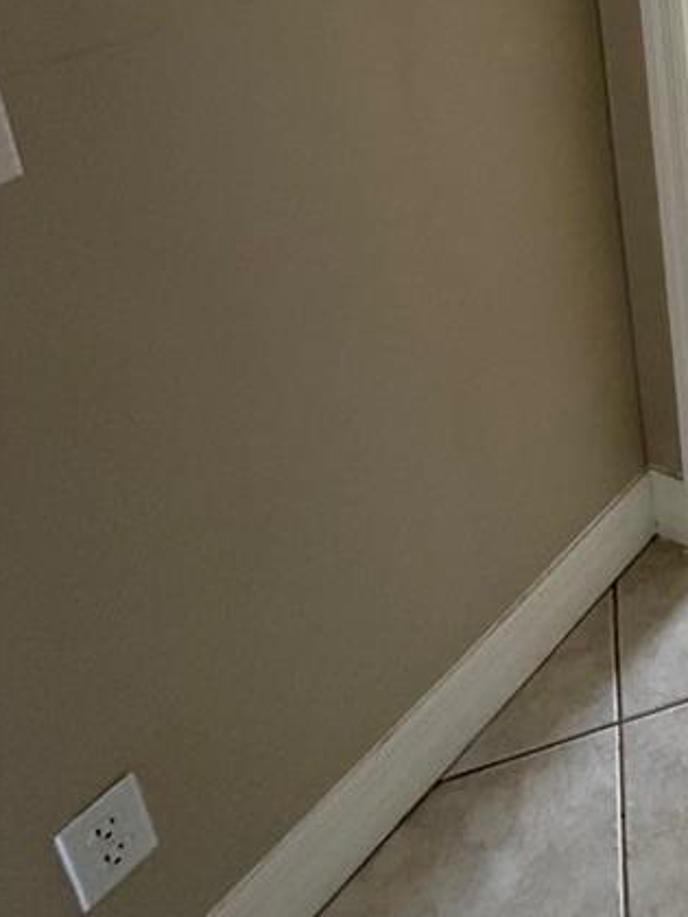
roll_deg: -0.9
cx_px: 974
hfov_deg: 27.5
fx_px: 1060
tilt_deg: -12.2
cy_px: -61
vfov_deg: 39.4
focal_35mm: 40
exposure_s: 1/120
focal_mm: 2.22
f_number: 2.2
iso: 320
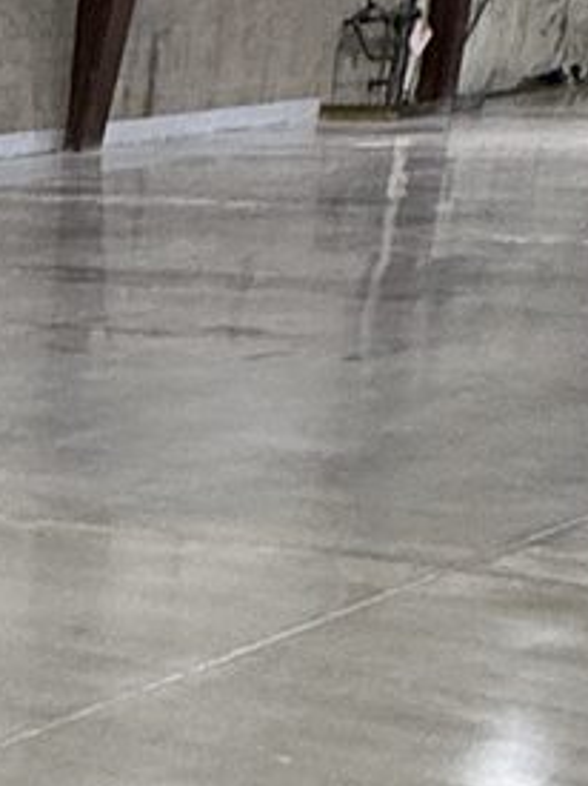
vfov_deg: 16.4
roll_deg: +1.8
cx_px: -525
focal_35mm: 102
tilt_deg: -30.3
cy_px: 1386
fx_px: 2312
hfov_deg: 12.9
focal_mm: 2.22
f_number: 2.2
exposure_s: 1/99
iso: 320
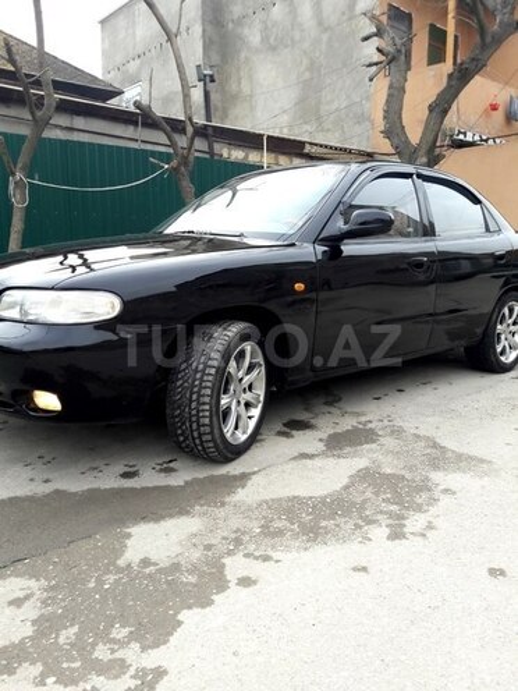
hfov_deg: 49.7
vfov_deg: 63.4
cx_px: 259
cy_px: 346
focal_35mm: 28
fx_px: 559
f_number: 1.9
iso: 40
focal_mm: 3.7
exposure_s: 1/409
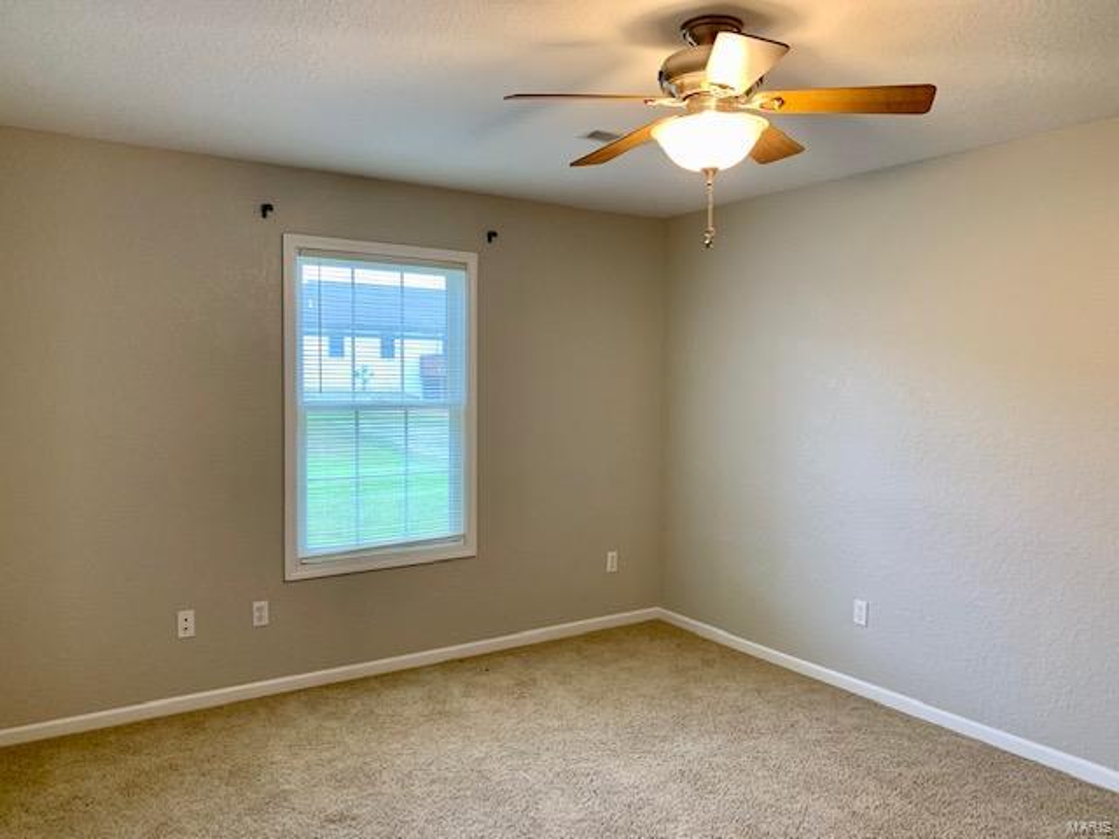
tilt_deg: -2.9
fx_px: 840
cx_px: 560
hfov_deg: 67.3
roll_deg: -0.3
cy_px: 420
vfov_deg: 53.1
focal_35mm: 26
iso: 100
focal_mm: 4.25
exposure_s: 1/60
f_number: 1.8
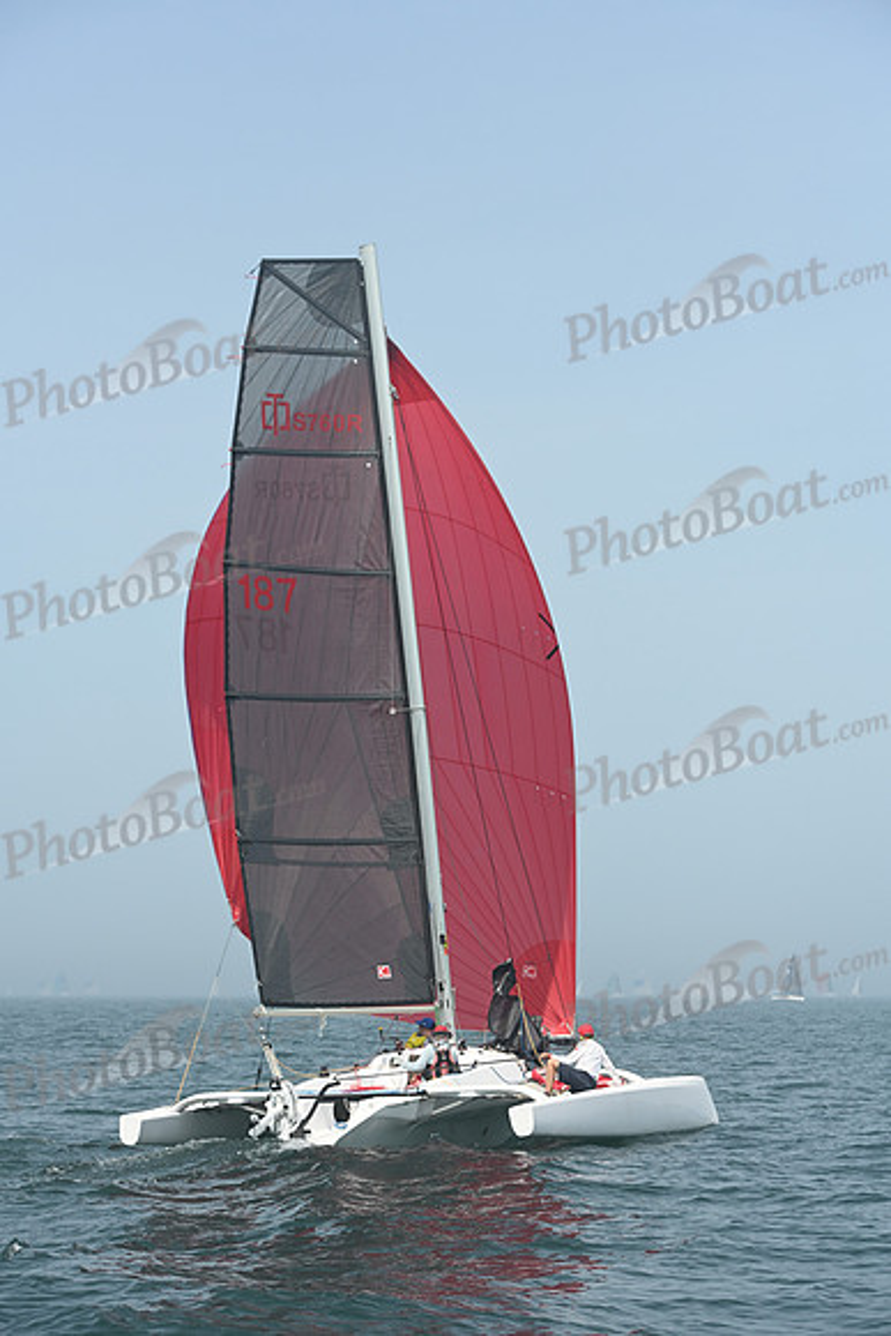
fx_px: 2782
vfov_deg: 27.0
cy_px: 668
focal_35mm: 75
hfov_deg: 18.2
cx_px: 446
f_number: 7.1
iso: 320
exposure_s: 1/1250
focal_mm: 75
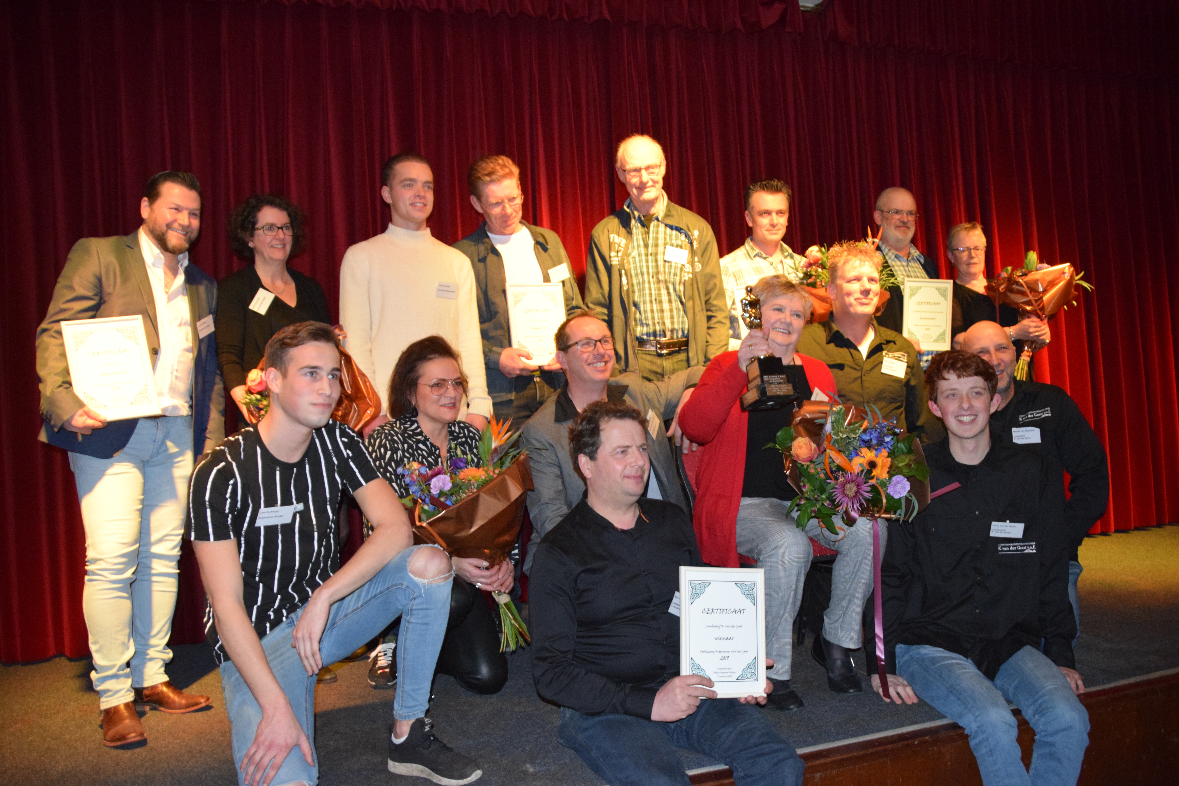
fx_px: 884
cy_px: 393
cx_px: 590
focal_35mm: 27
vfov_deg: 47.9
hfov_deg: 67.4
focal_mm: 18
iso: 3200
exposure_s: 1/60
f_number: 3.5
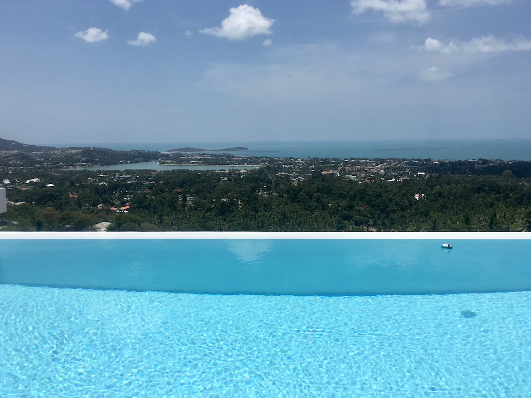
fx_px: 445
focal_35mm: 29
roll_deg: -0.5
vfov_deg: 48.2
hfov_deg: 61.7
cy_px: 199
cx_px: 266
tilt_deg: -8.7
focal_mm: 4.15
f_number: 2.2
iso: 25
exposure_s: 1/4274
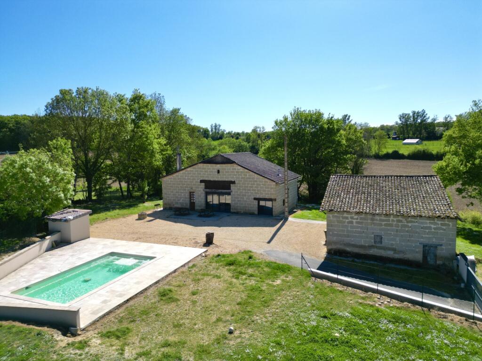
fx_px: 334
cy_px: 180
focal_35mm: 24
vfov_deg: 56.8
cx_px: 241
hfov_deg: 71.6
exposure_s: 1/4000
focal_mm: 6.72
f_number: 1.7
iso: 130
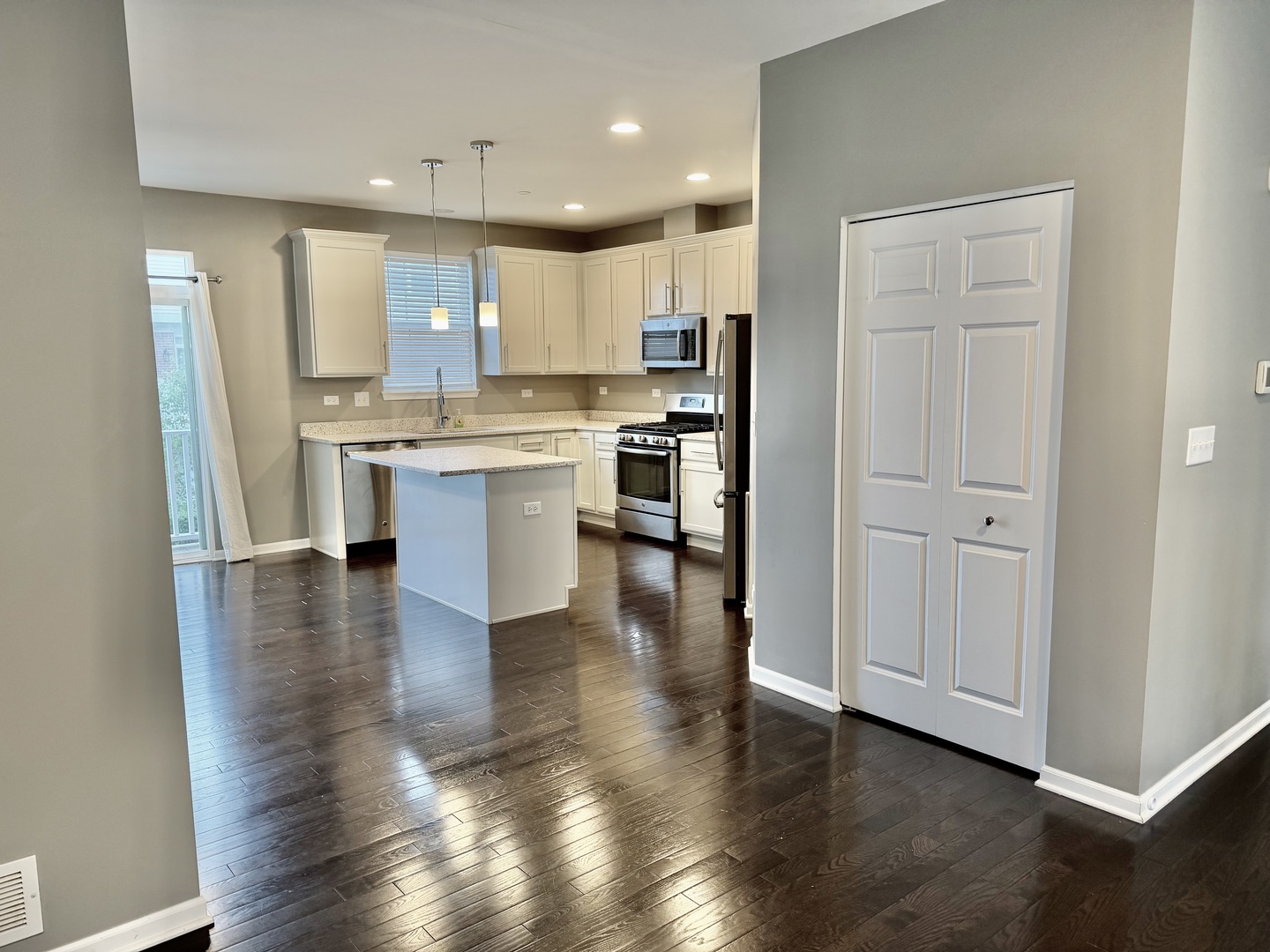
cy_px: 476
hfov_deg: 71.6
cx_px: 635
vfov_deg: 56.8
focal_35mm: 24
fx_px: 881
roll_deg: +0.6
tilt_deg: -7.6
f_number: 1.78
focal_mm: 6.76
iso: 125
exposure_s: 1/60
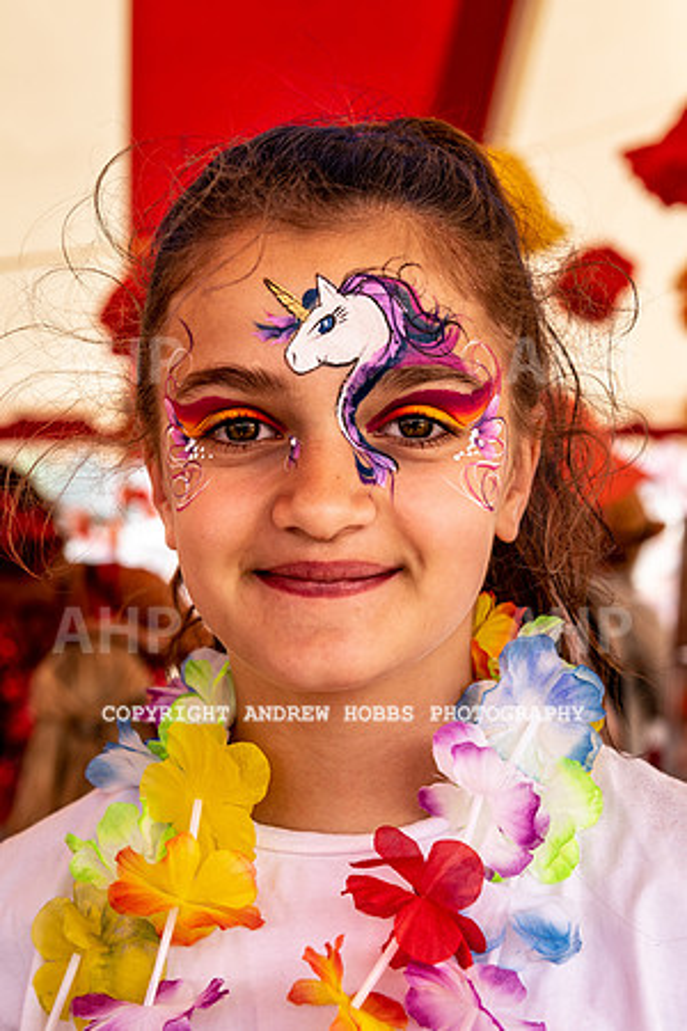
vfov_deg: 33.0
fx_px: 1741
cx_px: 303
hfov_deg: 22.3
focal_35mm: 61
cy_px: 515
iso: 160
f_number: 5
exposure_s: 1/250
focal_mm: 40
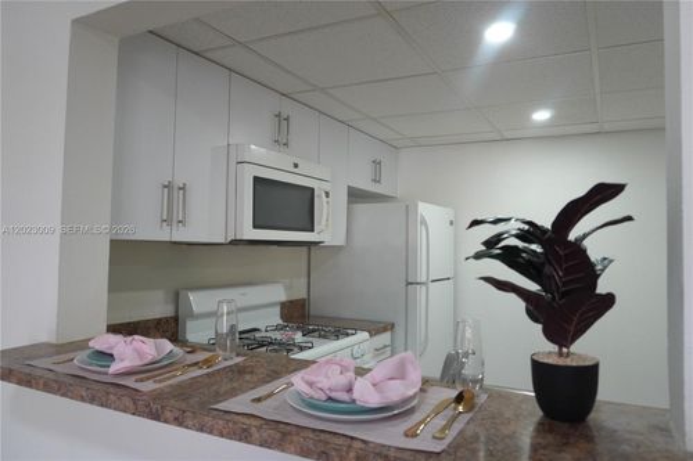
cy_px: 230
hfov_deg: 67.4
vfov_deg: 47.9
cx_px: 346
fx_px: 520
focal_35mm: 27
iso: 1000
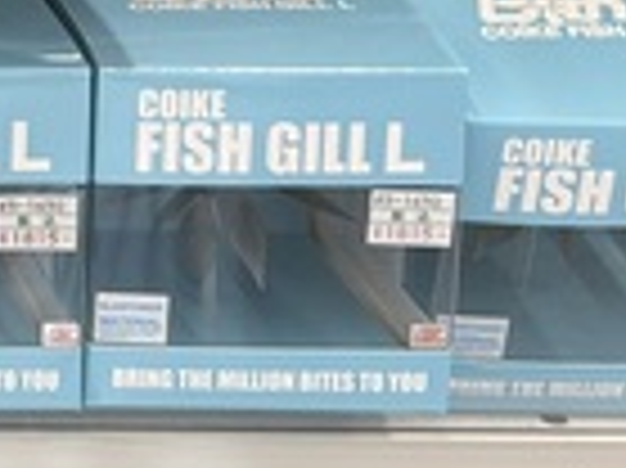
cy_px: -549
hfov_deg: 14.7
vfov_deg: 10.9
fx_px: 2168
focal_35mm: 120
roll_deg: -0.1
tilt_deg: -20.3
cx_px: -450
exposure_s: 1/100
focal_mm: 5.96
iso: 40
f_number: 1.6
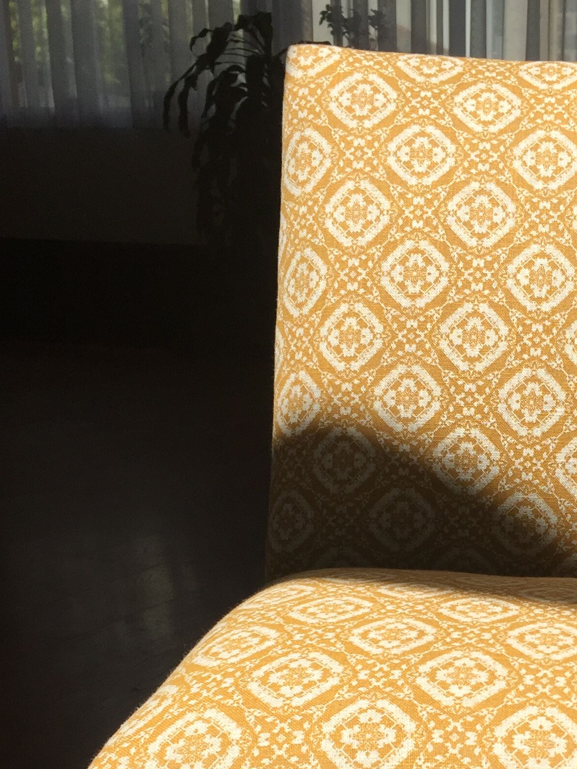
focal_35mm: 60
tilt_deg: -18.1
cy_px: 738
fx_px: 1334
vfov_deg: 30.3
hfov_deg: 23.6
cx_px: 540
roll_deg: -1.1
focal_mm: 4.15
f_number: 2.2
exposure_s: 1/1412
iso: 32
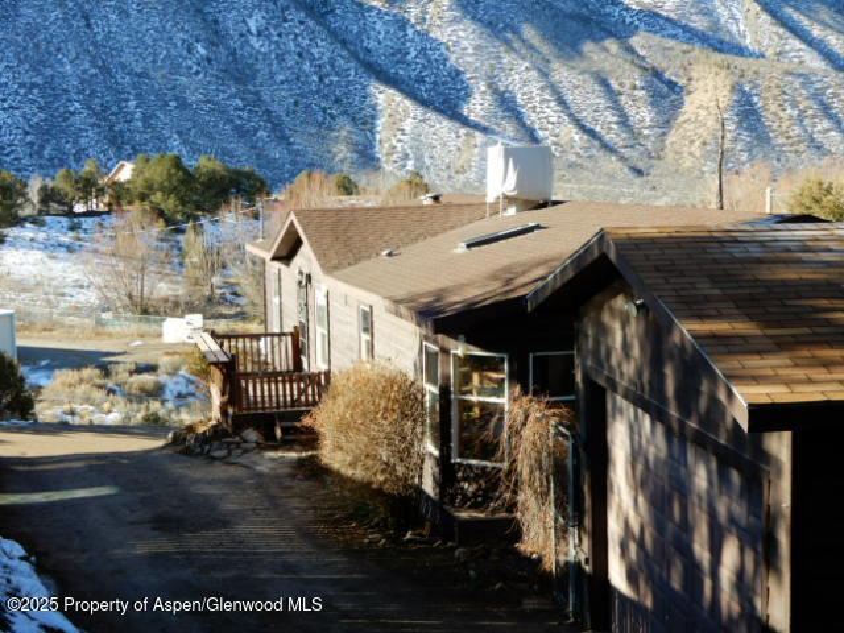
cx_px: 422
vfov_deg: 25.7
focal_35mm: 57
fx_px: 1390
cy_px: 316
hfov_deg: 33.8
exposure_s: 1/200
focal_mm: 10.2
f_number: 4.5
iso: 80
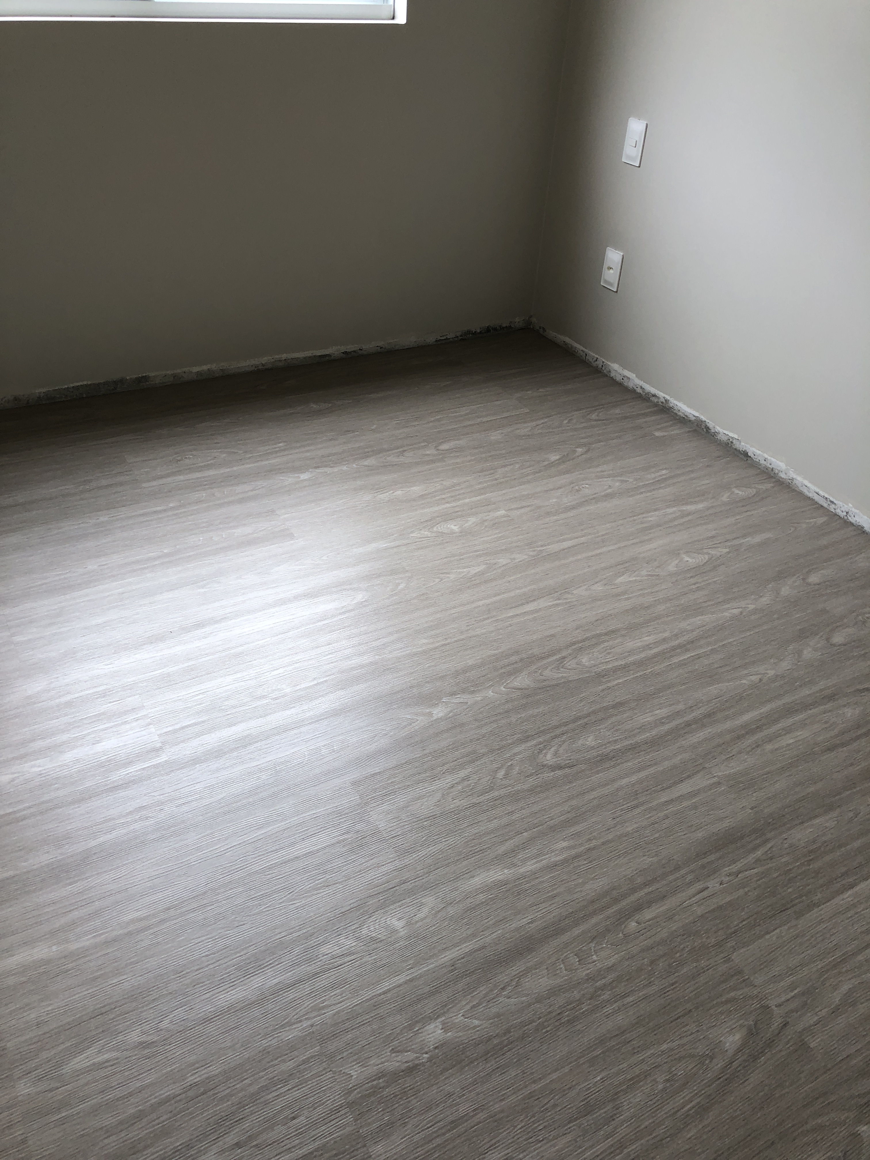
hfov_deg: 49.7
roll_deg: -7.6
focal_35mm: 28
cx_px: 435
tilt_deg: -32.9
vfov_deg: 63.4
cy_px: 580
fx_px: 938
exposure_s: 1/120
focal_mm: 4
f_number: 1.8
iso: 40
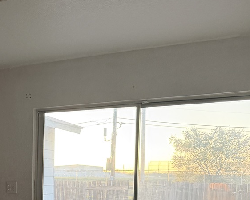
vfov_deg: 24.5
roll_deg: -0.1
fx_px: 444
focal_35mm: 60
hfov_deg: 28.5
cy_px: 191
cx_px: -26
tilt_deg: -1.2
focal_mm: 6.76
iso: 320
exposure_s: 1/60
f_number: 1.78
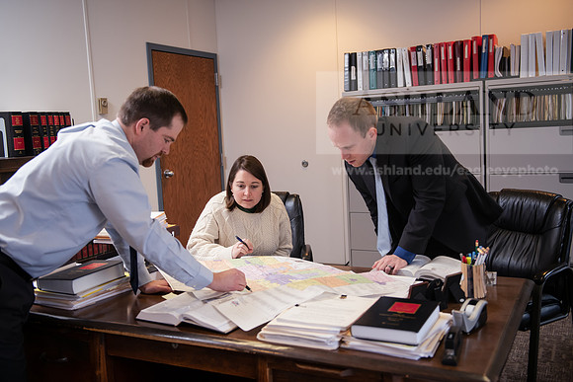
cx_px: 286
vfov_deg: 35.1
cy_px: 191
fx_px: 605
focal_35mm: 38
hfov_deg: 50.7
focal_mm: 38
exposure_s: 1/160
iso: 800
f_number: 3.2
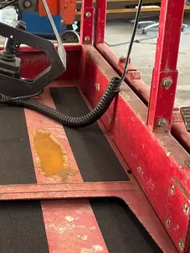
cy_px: 134
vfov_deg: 30.7
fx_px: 461
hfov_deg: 22.7
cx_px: 22
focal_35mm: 63
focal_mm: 5.96
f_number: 1.6
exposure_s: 1/60
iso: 400
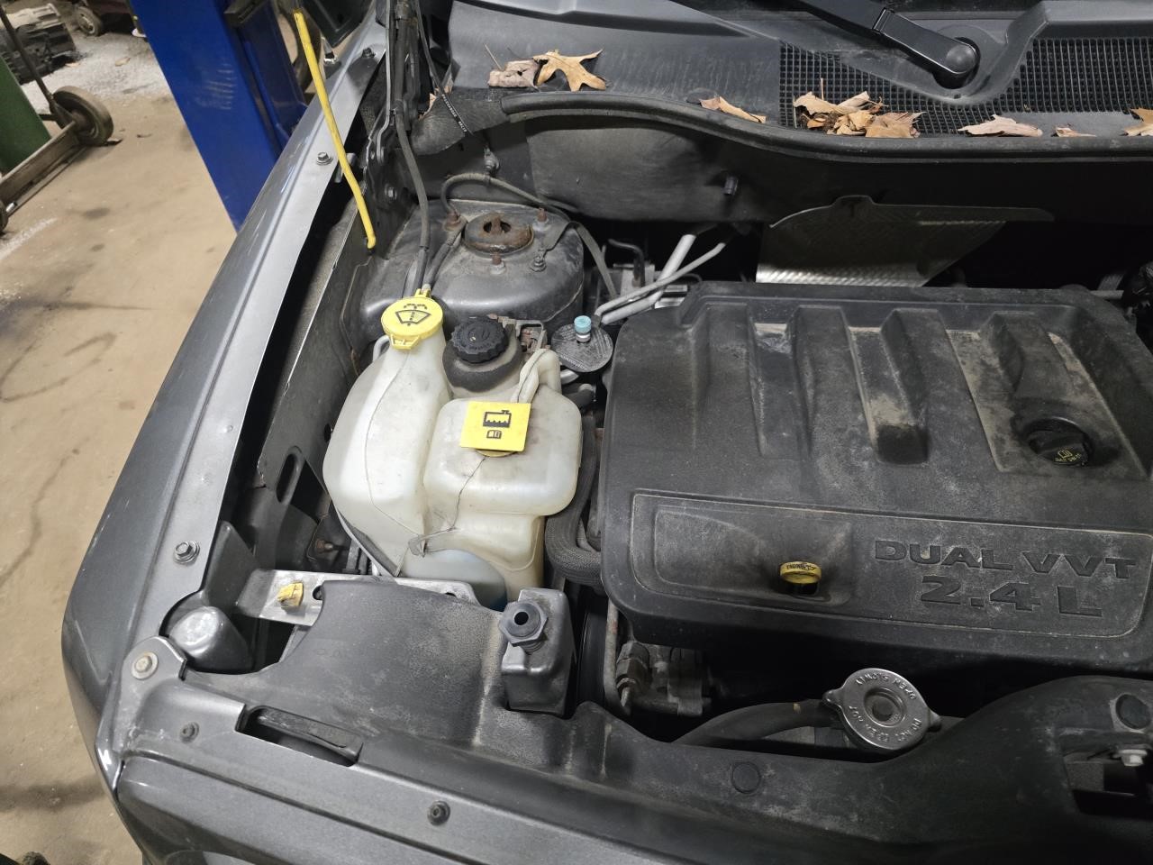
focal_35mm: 23
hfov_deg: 73.9
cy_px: 432
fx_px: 766
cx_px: 576
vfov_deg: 58.9
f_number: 1.7
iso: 640
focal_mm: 6.3
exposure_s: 1/60
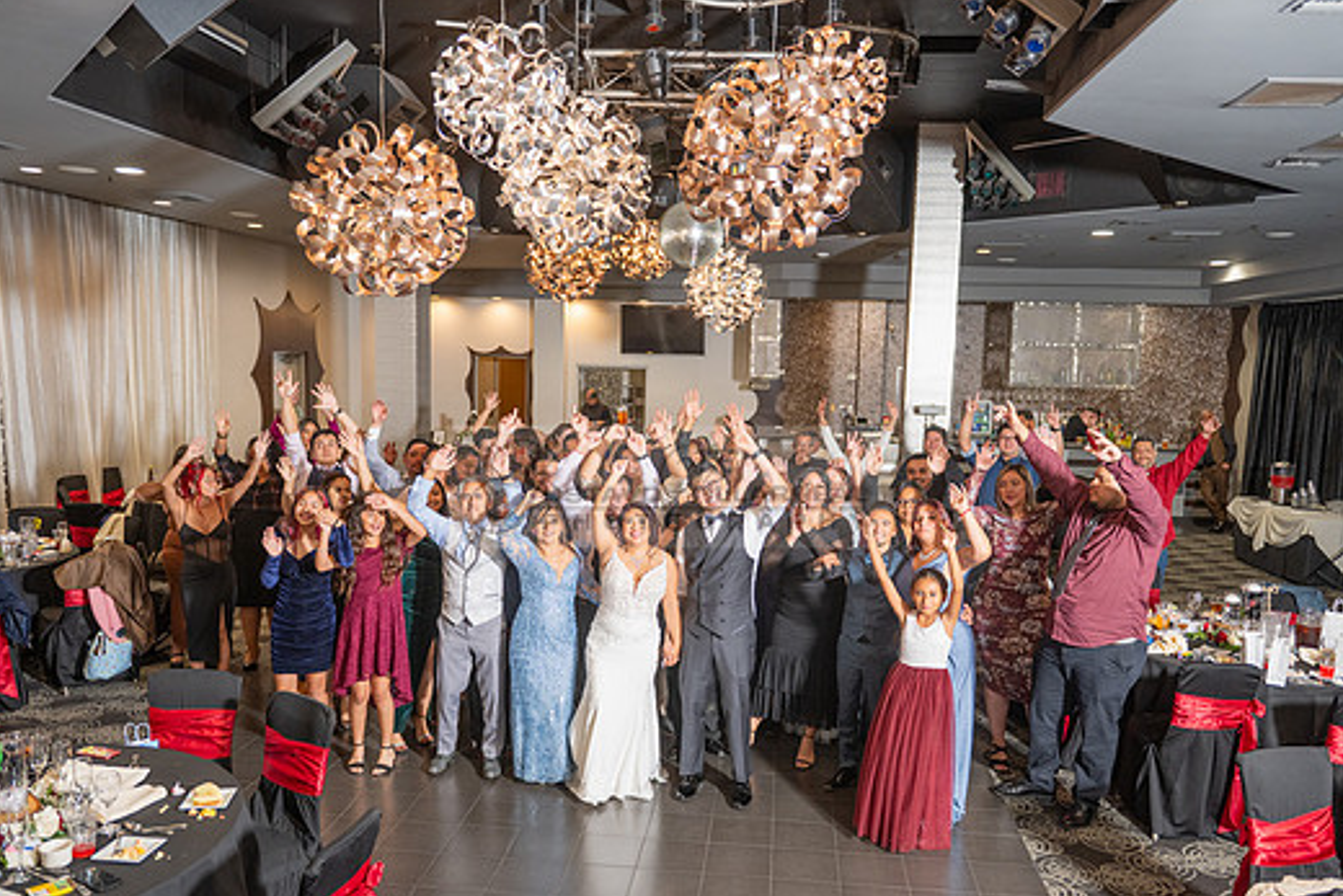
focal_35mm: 29
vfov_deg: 44.9
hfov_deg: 63.6
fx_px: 1082
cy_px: 487
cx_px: 672
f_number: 3.2
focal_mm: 26
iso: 800
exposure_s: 1/160
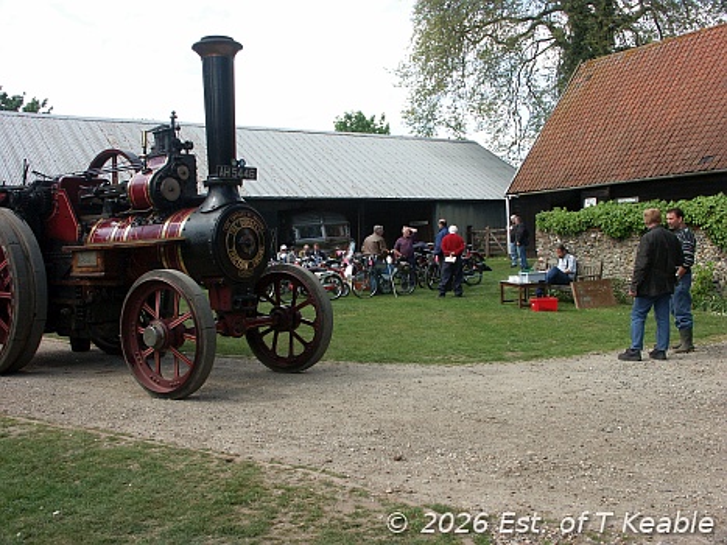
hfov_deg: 51.4
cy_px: 272
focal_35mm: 36
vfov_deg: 39.6
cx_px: 364
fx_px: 756
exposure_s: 1/180
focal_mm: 9.48
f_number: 5.6
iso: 100
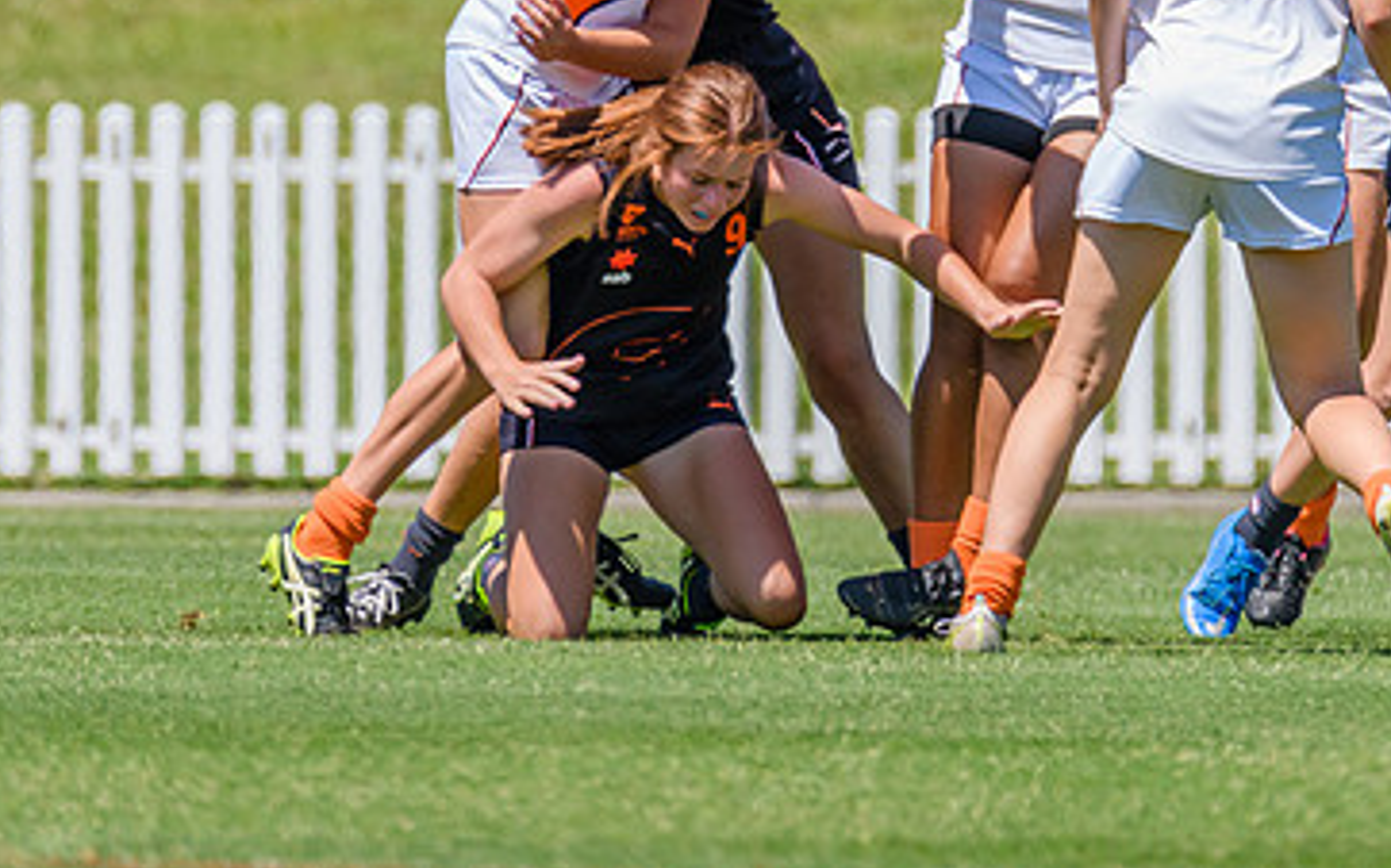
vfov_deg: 0.9
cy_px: -39
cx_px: 859
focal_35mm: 1466
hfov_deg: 1.4
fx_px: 55558
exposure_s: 1/2000
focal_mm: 600
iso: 800
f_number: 9
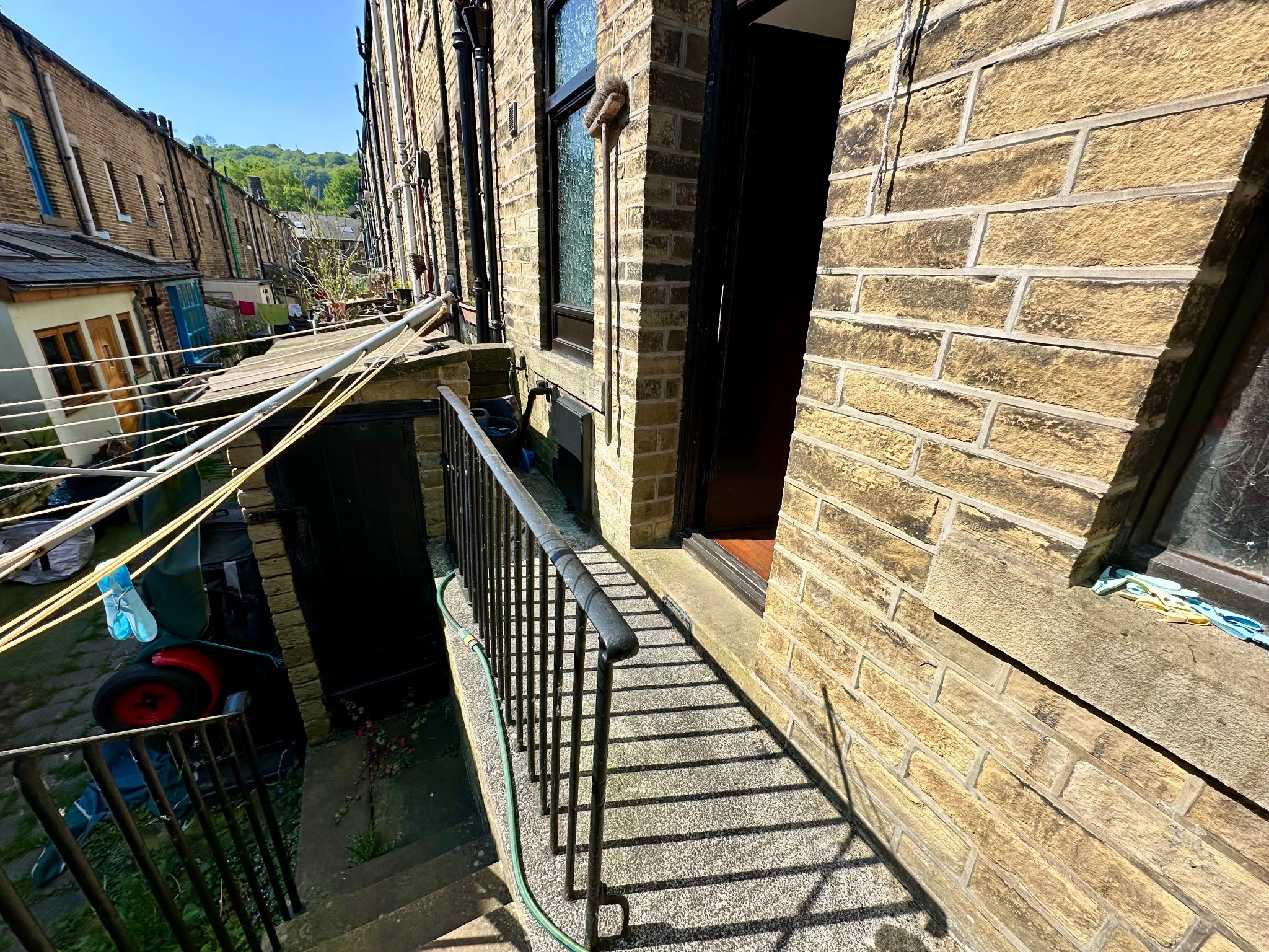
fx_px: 513
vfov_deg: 85.7
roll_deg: -2.9
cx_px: 634
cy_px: 476
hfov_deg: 102.1
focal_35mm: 14
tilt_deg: -20.9
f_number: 2.2
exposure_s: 1/1233
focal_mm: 2.22
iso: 40
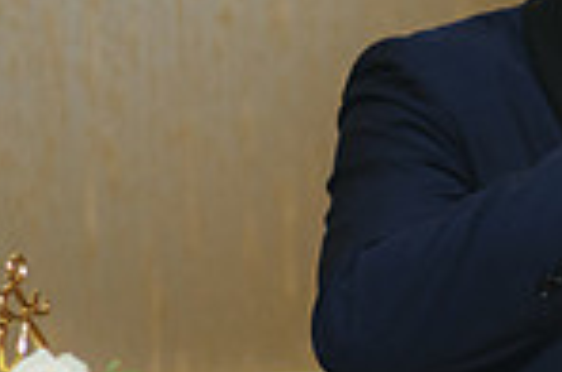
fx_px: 3645
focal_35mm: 234
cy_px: 294
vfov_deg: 5.8
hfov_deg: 8.7
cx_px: 601
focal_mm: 58
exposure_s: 1/80
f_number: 2.8
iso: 640
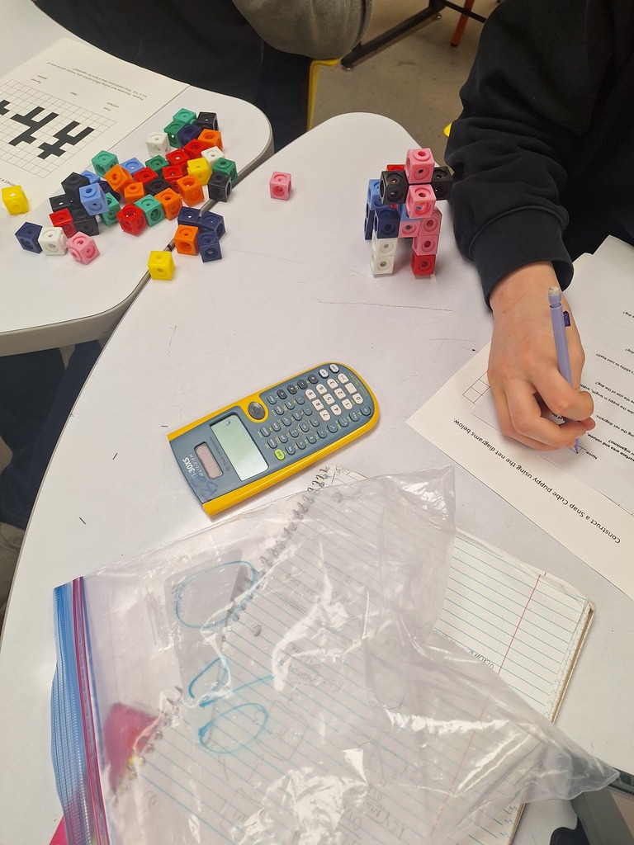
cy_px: 422
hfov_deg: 58.9
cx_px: 317
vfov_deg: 73.9
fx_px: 562
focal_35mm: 23
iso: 50
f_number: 1.8
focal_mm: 5.54
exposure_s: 1/120
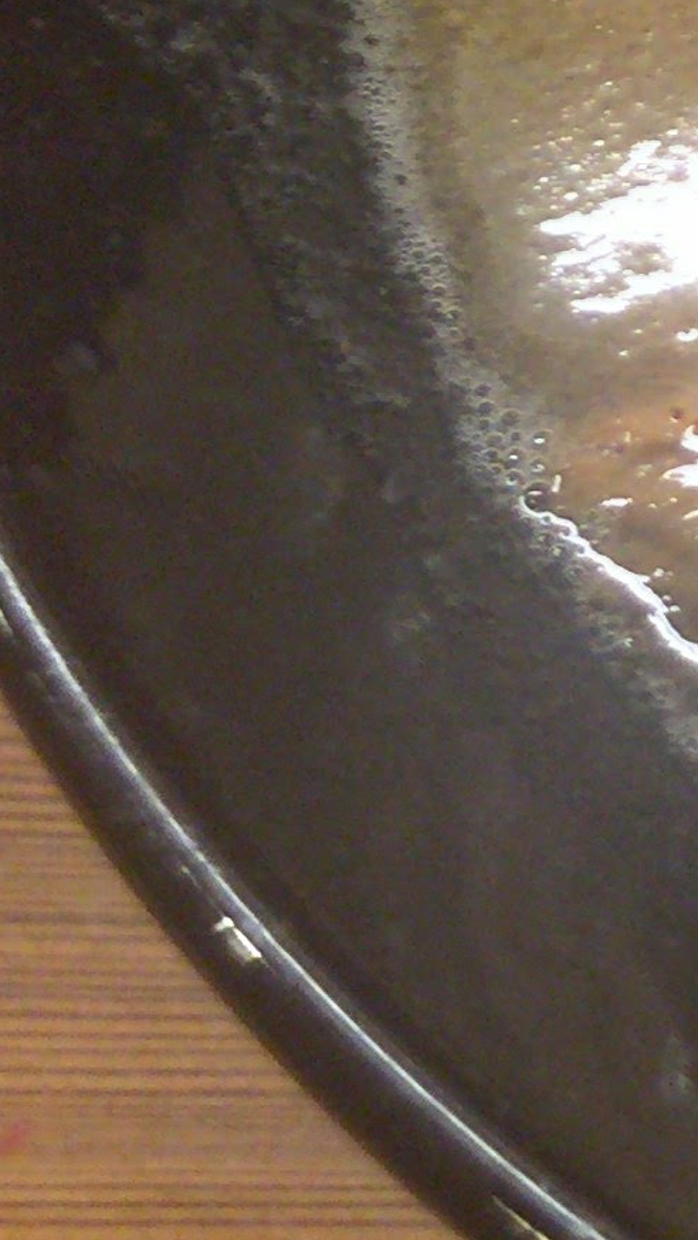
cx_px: 2291
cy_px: -16
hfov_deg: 8.2
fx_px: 3880
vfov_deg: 17.7
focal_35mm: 118
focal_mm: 4.15
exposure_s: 1/30
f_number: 2.2
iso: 125
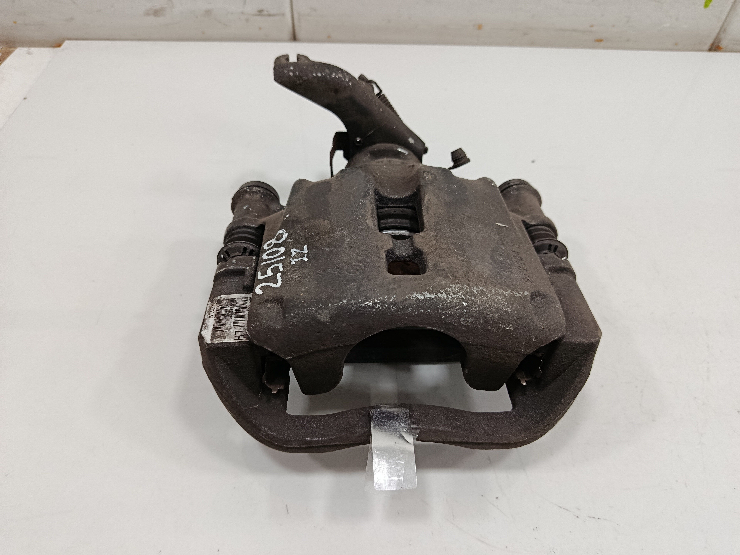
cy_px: 278
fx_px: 513
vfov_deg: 56.8
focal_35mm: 24
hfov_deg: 71.6
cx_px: 370
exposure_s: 1/100
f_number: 1.7
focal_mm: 5.24
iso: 1129
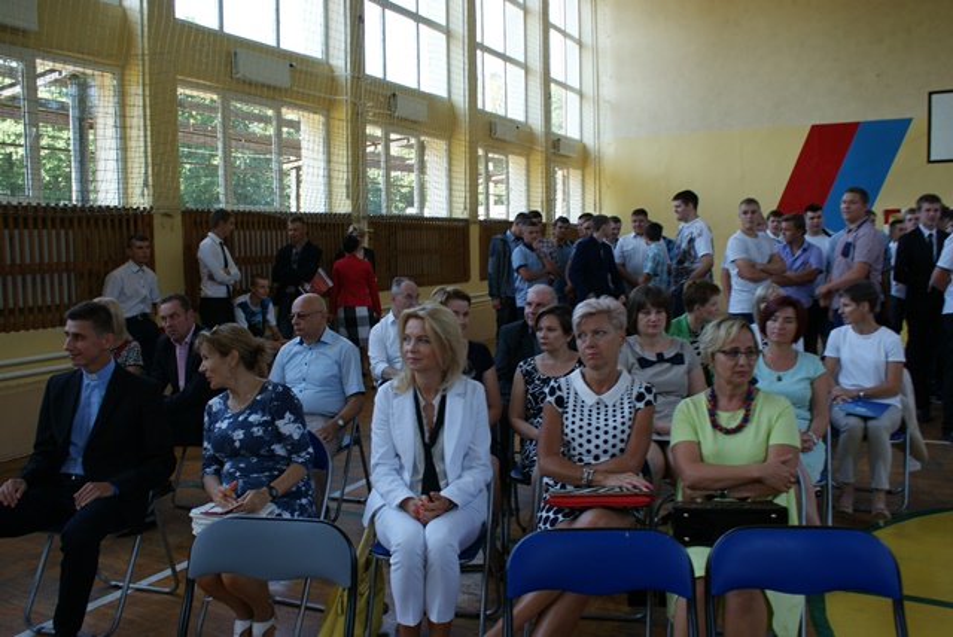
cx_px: 476
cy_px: 318
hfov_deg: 61.9
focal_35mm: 30
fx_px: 795
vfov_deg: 43.7
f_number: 4.5
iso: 100
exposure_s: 1/40
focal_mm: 20
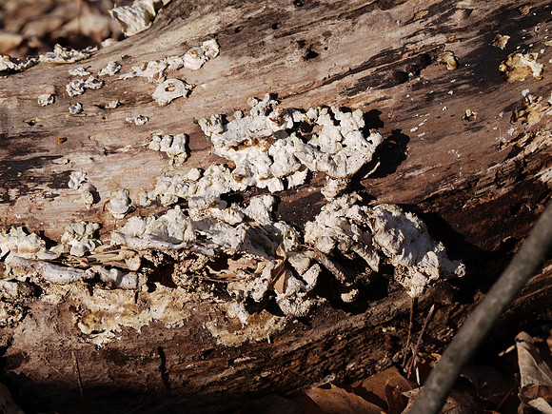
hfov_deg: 9.9
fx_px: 3189
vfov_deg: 7.4
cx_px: 276
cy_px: 207
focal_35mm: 200
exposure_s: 1/400
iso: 100
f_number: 7.1
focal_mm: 100
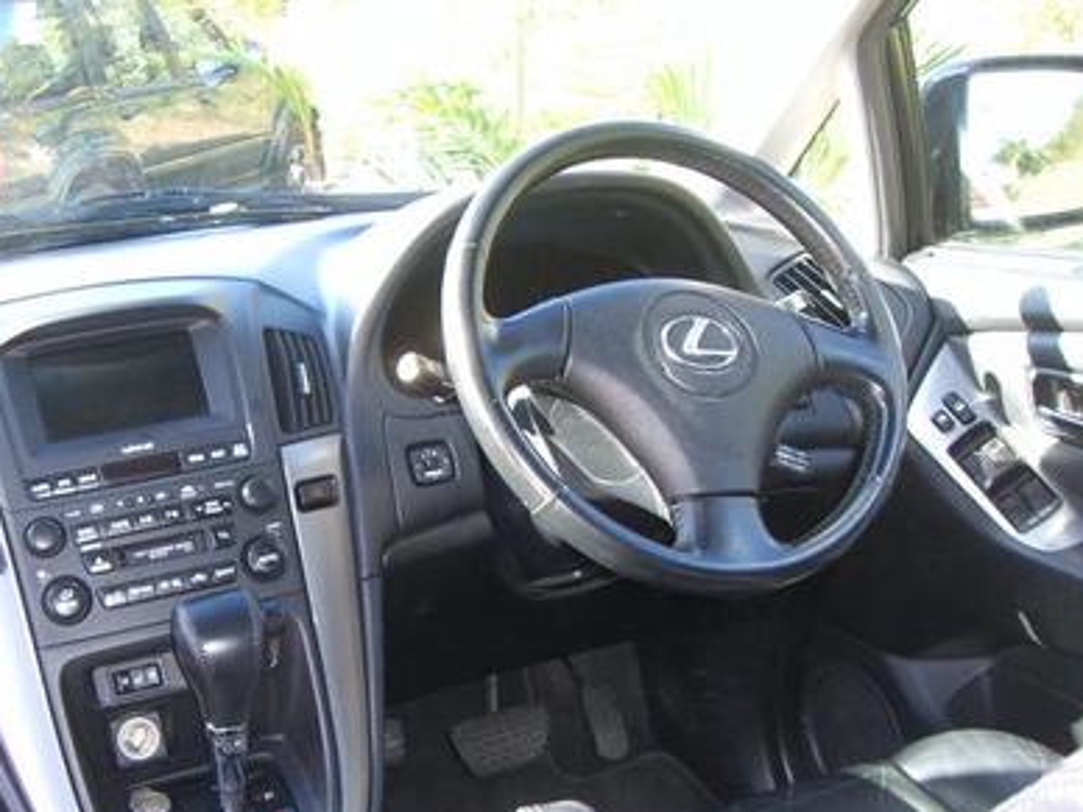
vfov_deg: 31.4
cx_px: 469
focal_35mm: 46
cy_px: 488
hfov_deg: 41.2
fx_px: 1439
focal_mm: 6.2
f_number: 2.7
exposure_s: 1/60
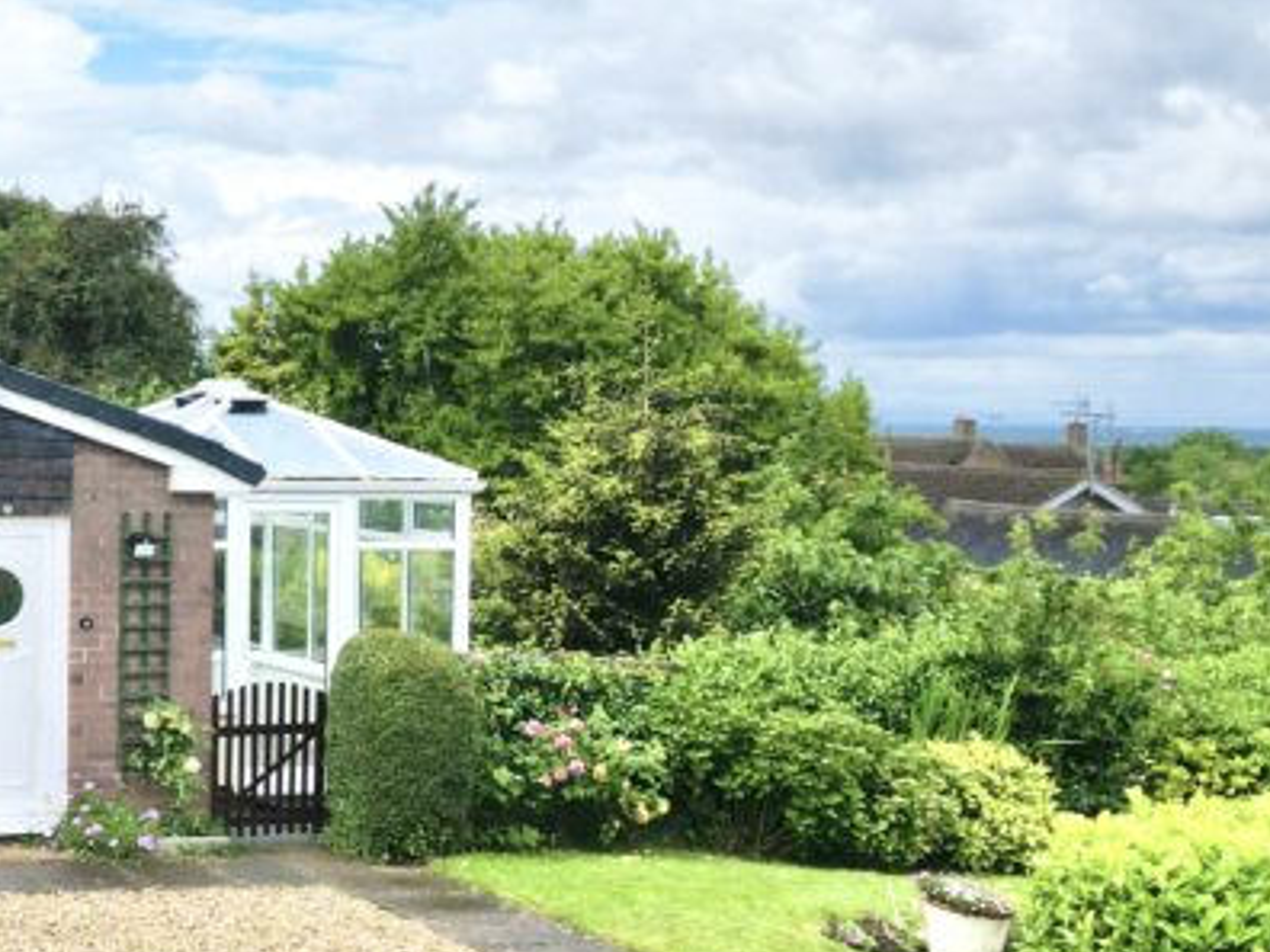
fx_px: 2275
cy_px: 433
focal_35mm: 62
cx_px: -183
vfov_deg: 23.6
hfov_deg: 28.0
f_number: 1.7
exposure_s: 1/3200
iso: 100
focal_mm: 6.72
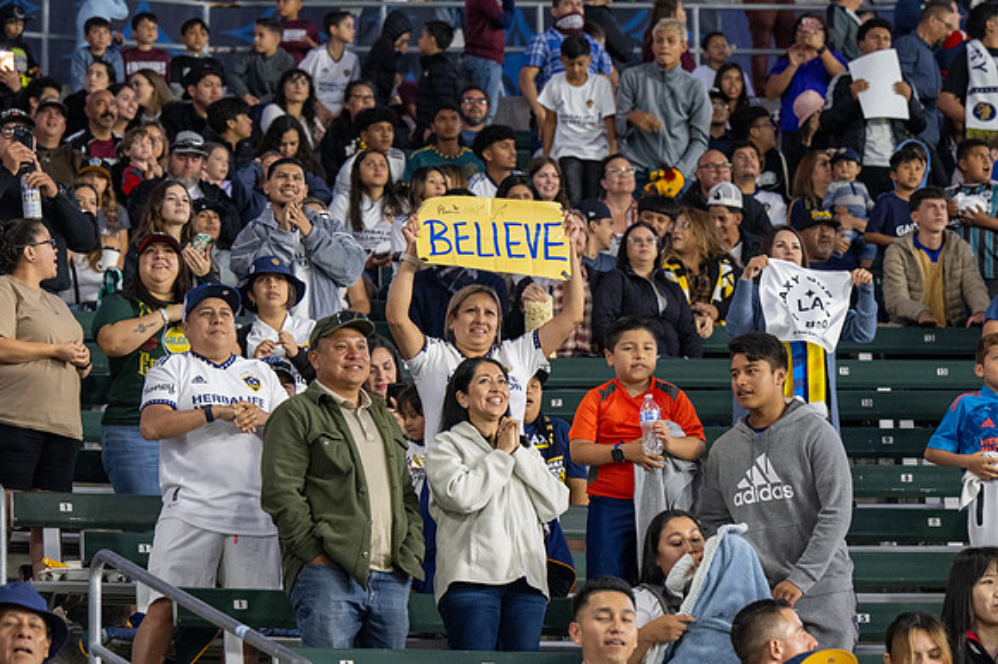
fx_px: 4571
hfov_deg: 12.5
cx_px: 499
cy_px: 332
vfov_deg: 8.3
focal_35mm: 165
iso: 2500
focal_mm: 110
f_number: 4
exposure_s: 1/200
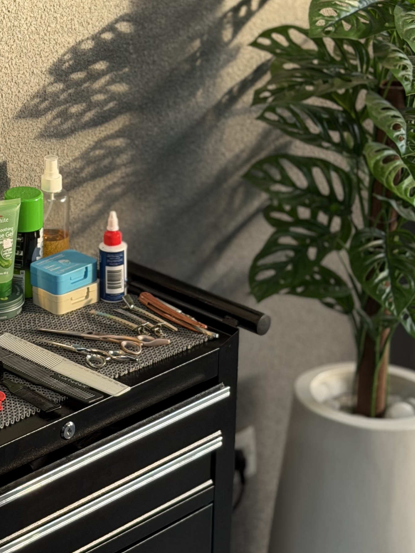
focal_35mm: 108
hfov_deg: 13.6
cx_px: 40
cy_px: 253
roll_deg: +0.1
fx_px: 1726
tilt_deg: -22.6
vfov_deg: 18.2
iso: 64
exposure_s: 1/100
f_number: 1.78
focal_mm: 6.76
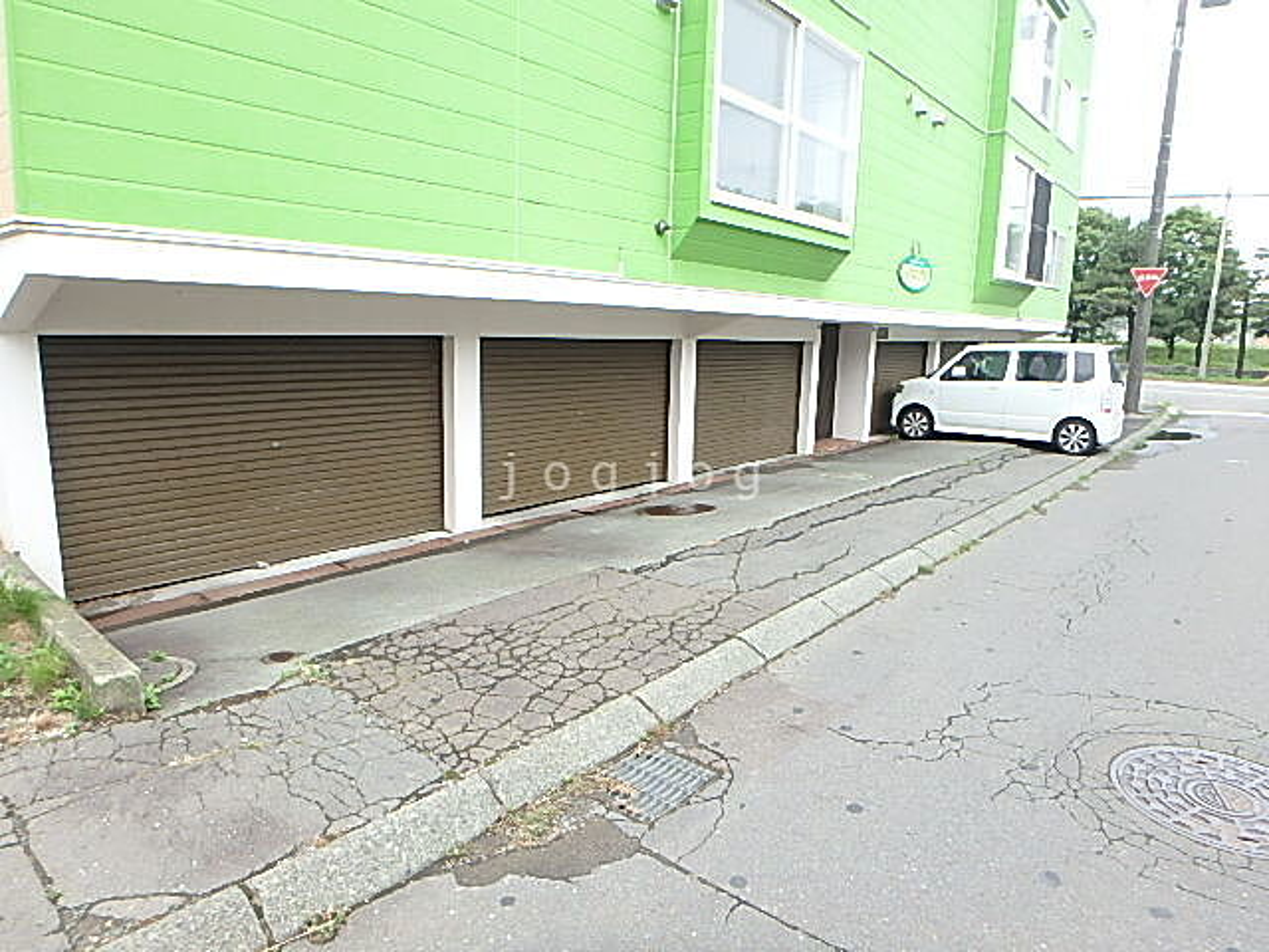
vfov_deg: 63.4
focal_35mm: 21
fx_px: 770
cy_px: 476
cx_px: 634
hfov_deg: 79.0
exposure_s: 1/60
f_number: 3.5
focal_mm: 3.7
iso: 160
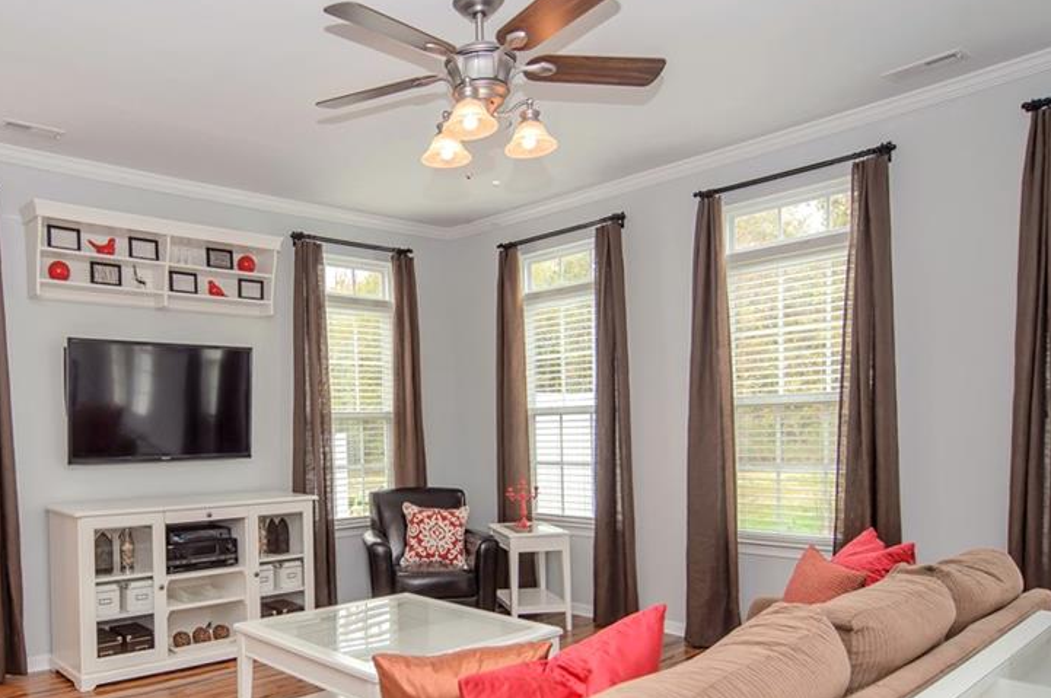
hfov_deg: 65.9
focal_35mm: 27
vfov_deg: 47.2
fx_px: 787
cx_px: 364
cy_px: 453
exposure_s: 1/125
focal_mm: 19
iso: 500
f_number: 5
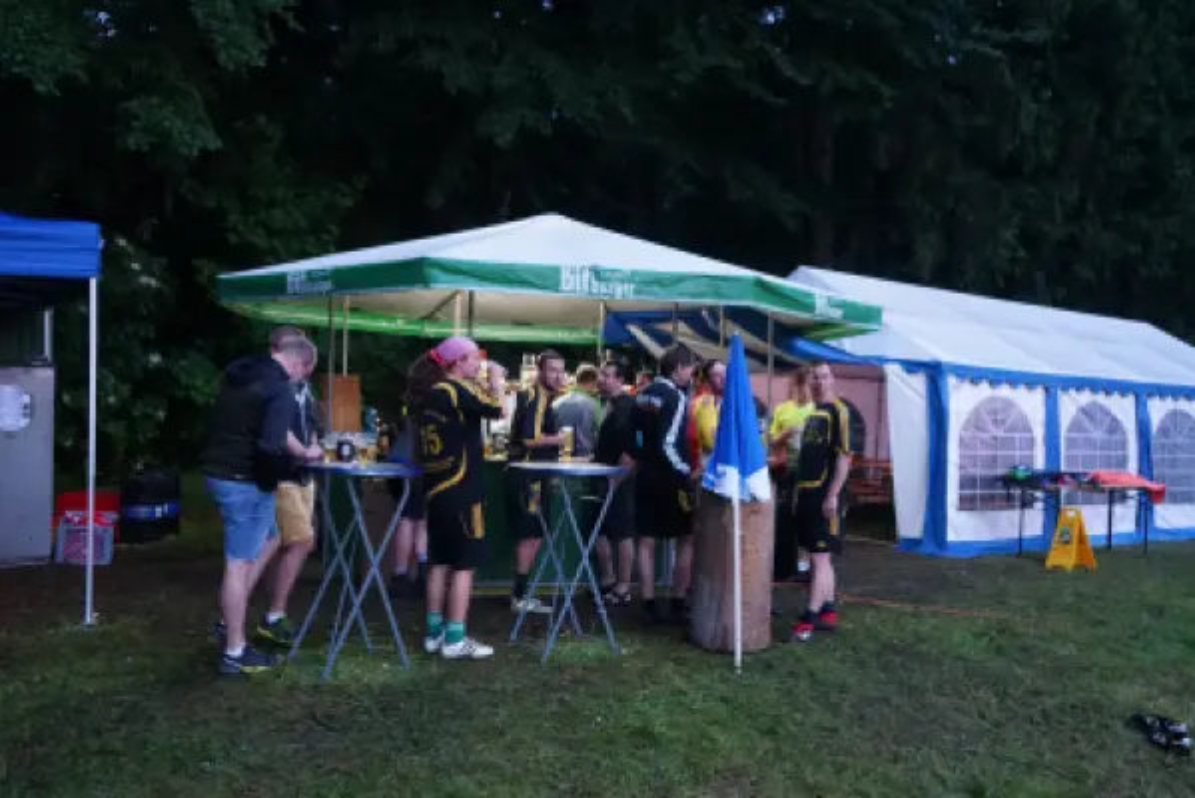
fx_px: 1029
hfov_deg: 60.3
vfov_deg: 42.4
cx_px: 598
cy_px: 399
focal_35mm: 31
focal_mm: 31
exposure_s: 1/100
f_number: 4
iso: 6400
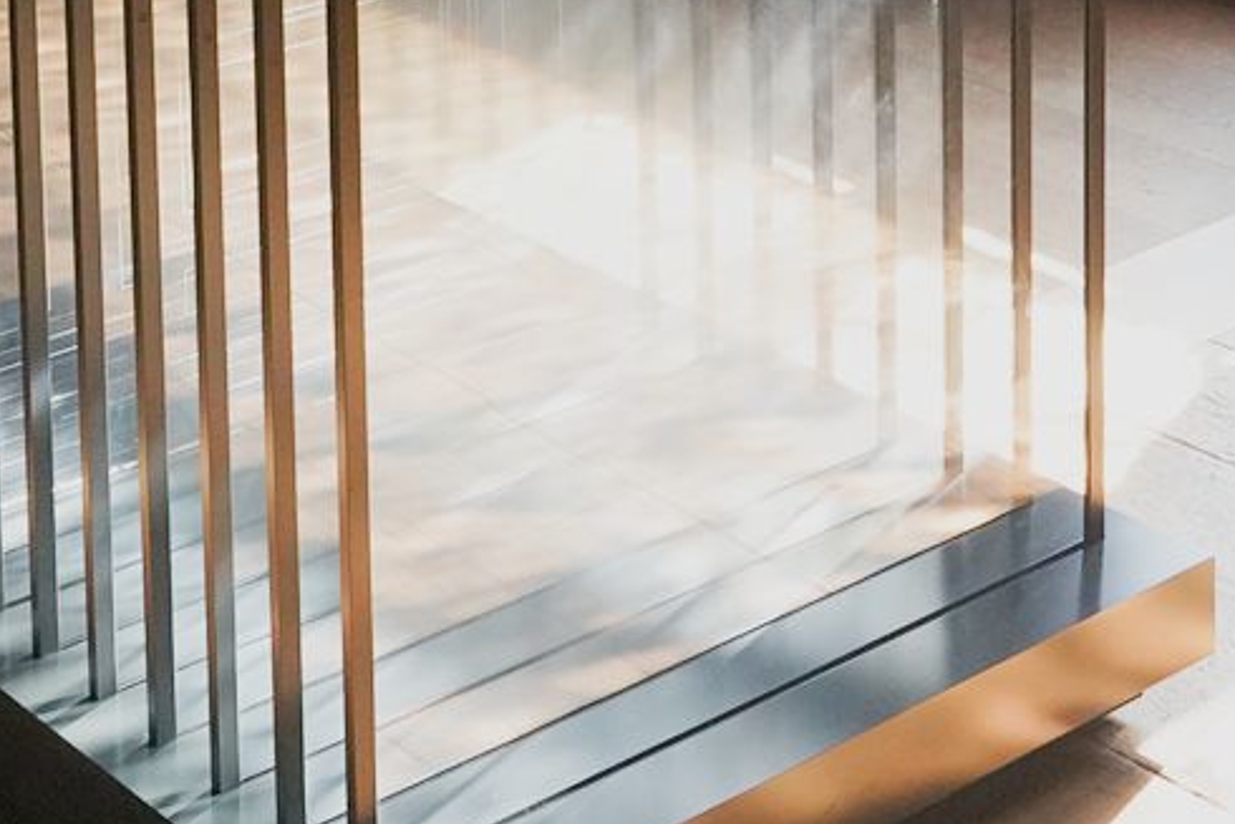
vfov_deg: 12.5
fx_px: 3363
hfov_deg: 20.5
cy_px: -771
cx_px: 1046
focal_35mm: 98
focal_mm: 24
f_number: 11
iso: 3200
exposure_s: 1/80
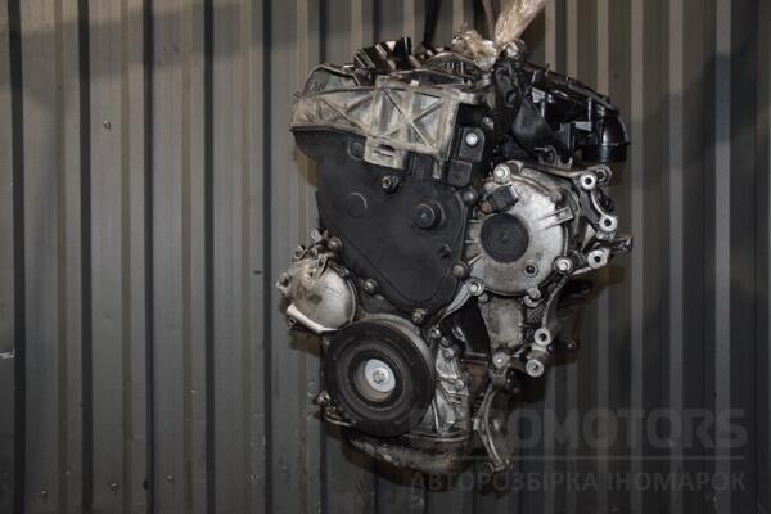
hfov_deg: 53.1
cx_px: 386
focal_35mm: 36
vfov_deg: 36.9
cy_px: 257
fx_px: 771
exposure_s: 1/60
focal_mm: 24
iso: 800
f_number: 5
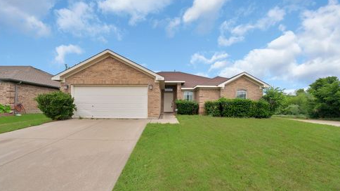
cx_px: 166
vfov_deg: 78.3
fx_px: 117
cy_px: 103
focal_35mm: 13
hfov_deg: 110.8
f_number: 9
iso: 640
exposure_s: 1/500
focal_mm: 12
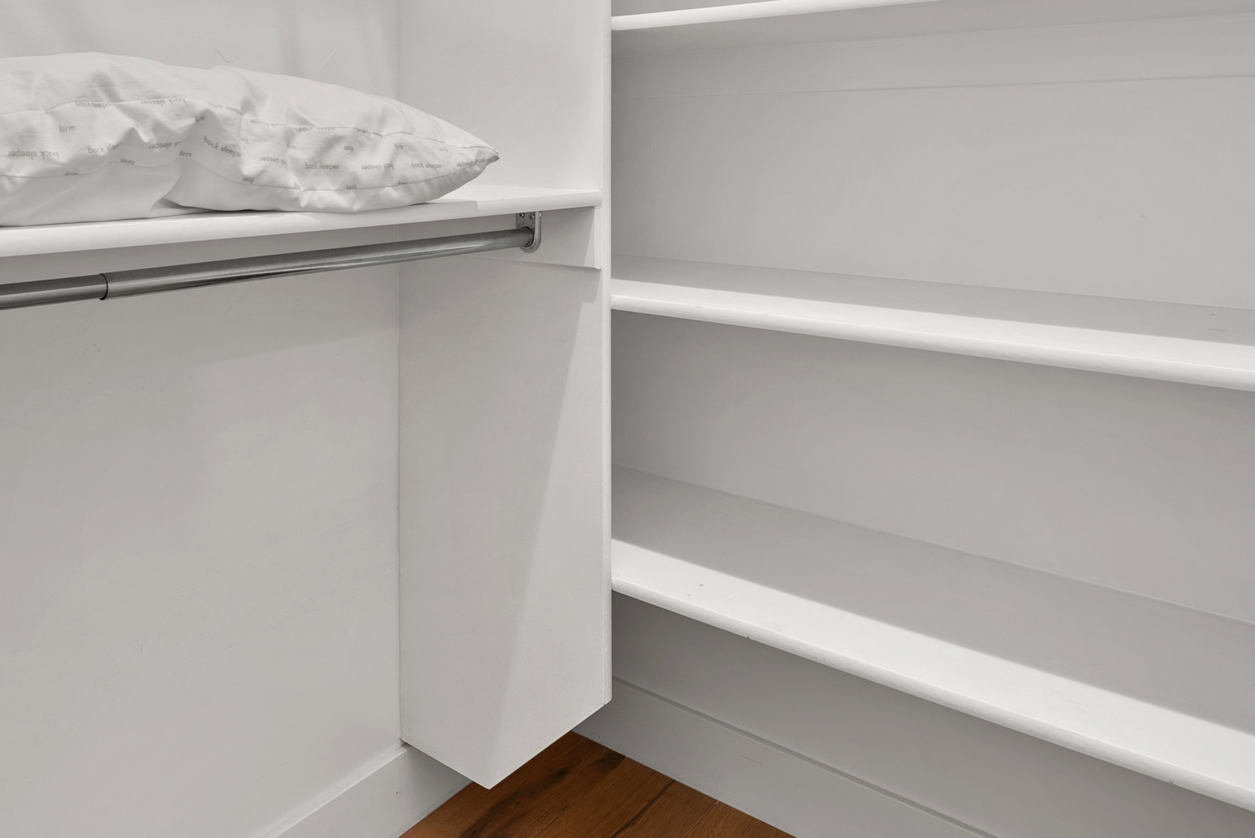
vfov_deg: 43.8
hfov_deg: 64.3
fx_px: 979
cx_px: 462
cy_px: 152
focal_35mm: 28
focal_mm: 15.6
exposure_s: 4
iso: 40
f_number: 8
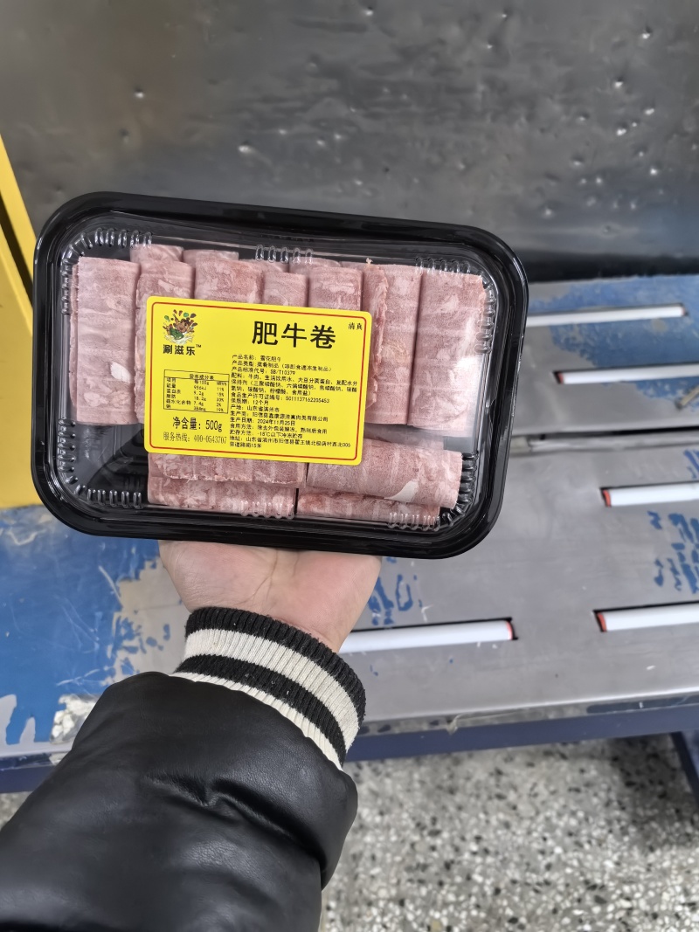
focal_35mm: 27
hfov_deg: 51.3
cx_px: 350
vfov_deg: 65.3
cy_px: 466
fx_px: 727
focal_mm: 6.35
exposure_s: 1/100
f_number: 2
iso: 800
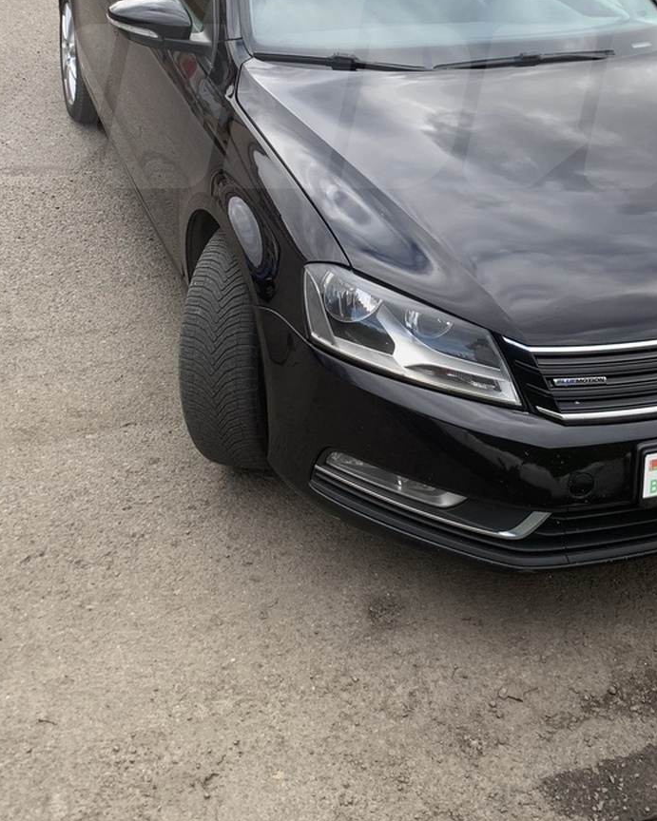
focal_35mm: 47
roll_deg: -4.3
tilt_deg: -18.7
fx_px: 1143
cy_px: 86
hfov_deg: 32.0
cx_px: 394
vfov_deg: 37.1
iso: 25
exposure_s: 1/388
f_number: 1.8
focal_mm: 4.25
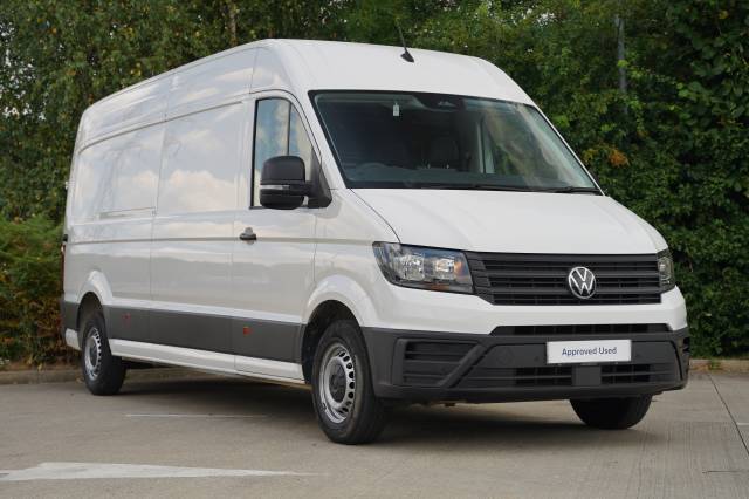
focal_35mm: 66
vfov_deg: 20.5
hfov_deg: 30.4
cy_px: 250
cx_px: 374
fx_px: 1379
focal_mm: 66.3
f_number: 4.5
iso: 100
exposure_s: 1/250
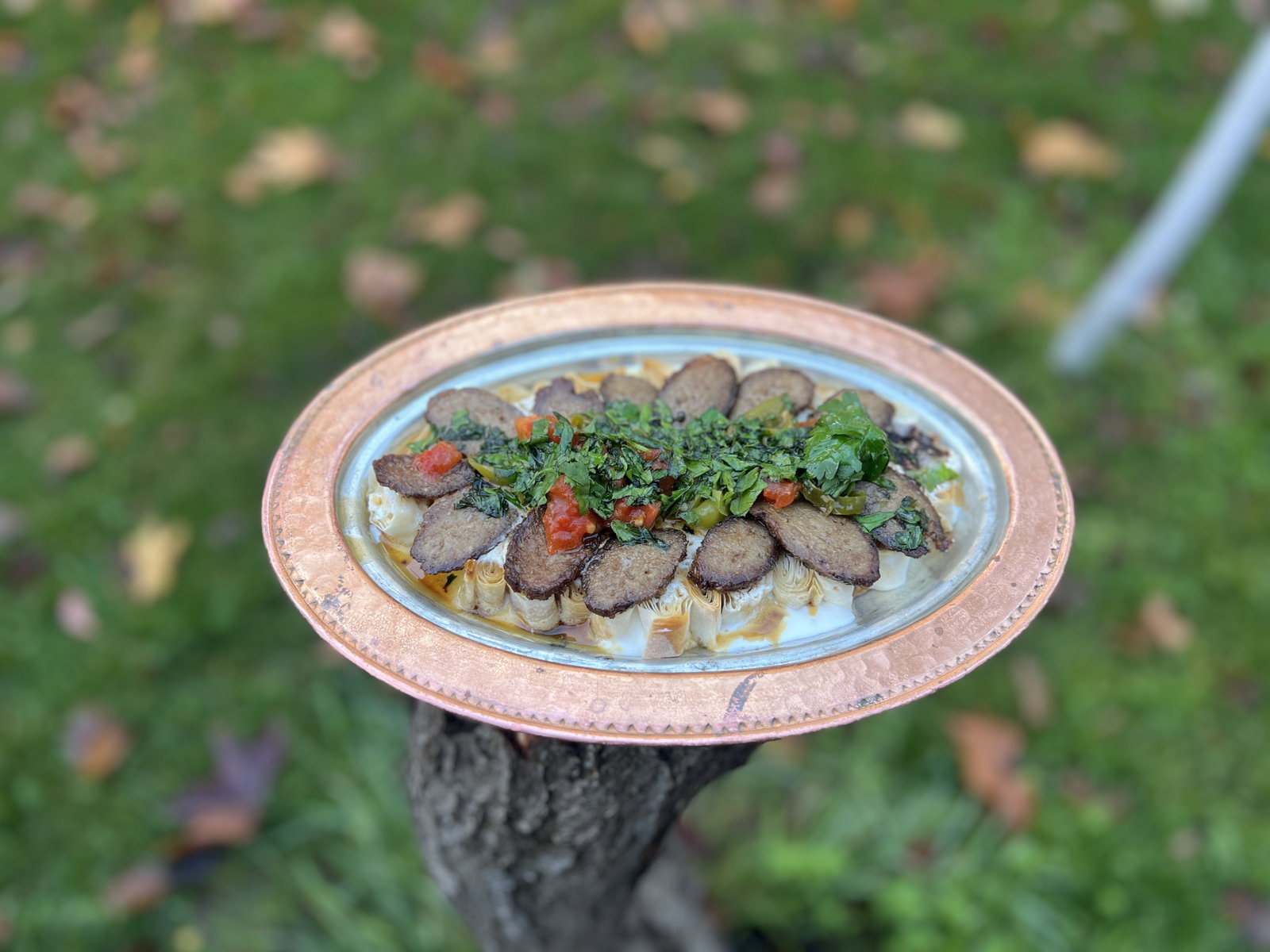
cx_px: 635
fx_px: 954
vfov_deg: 53.1
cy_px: 476
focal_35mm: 26
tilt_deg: -55.5
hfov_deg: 67.3
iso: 40
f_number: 1.5
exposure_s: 1/190
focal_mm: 5.7
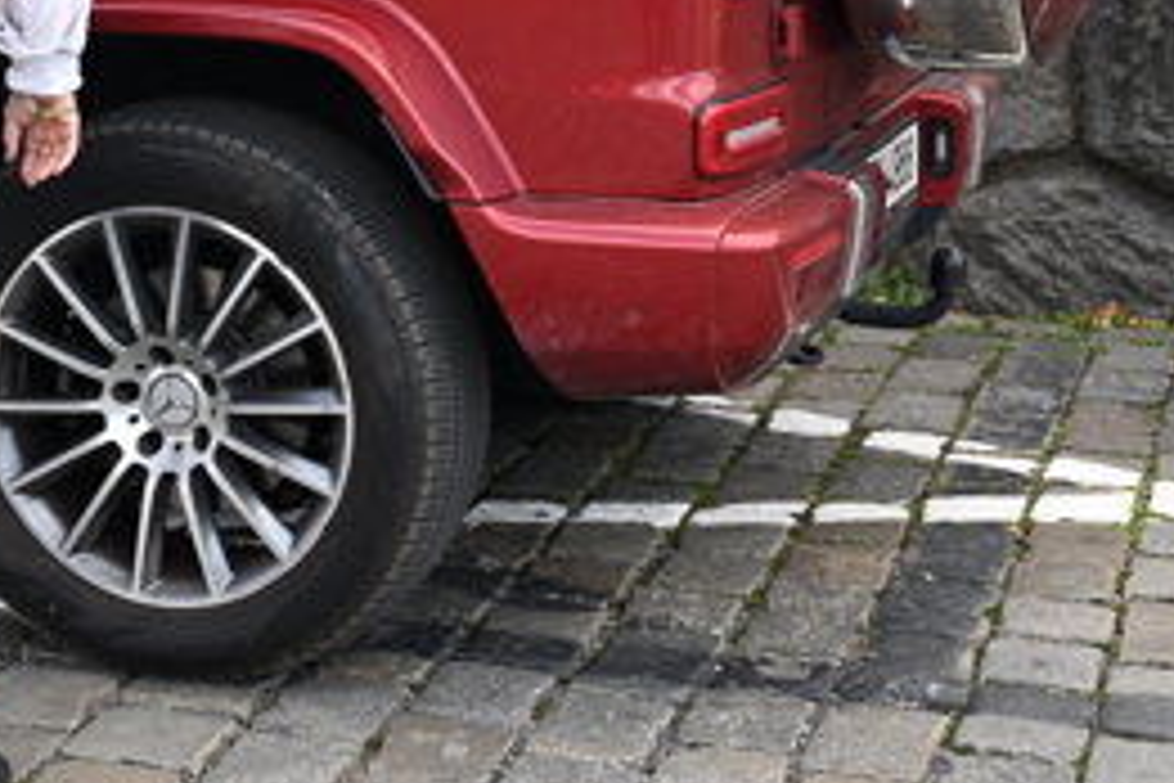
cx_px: 144
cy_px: -54
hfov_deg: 19.5
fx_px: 3359
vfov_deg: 13.1
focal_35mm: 103
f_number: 4
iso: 1250
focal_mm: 39
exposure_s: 1/1600
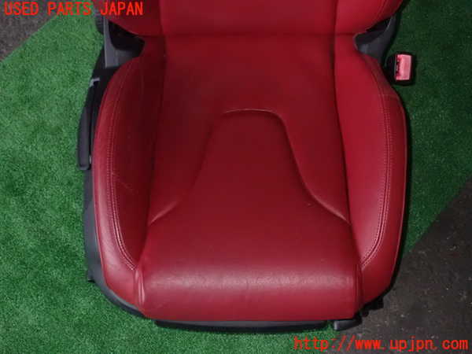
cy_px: 177
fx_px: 641
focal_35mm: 47
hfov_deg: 40.4
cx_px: 236
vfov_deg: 30.9
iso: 1600
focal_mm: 8.4
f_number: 13
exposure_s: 1/50
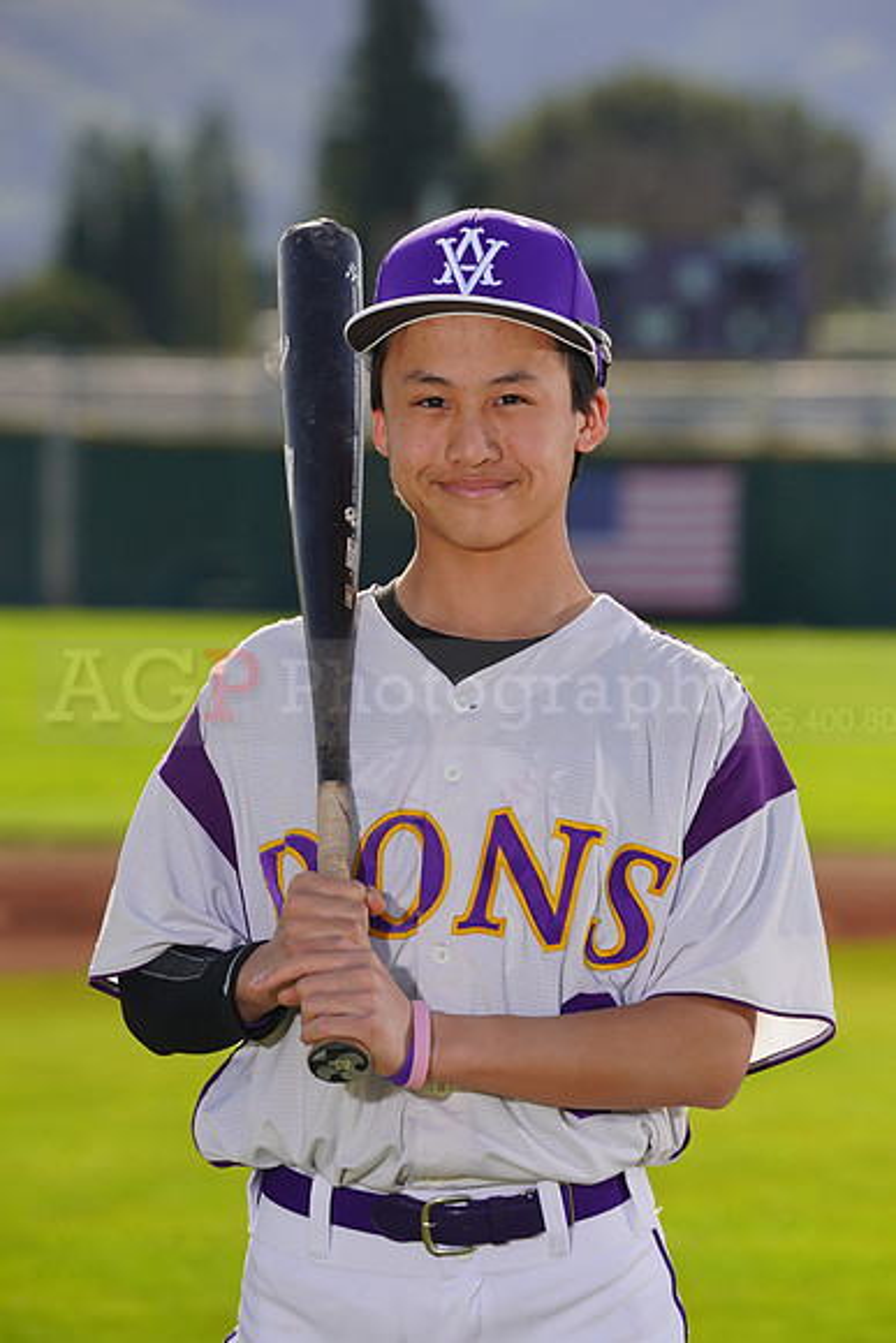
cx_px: 448
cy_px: 672
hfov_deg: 4.9
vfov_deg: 7.4
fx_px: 10409
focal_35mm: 279
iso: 100
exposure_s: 1/250
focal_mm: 279
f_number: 9
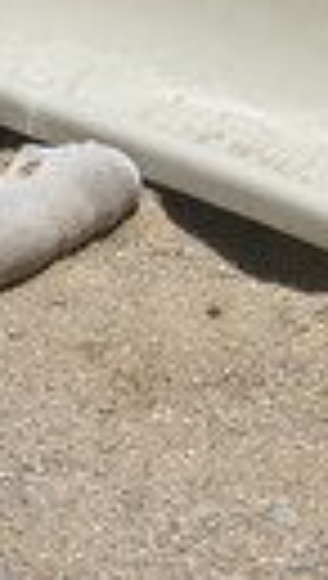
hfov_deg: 3.0
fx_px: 6095
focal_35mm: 396
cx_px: 881
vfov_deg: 5.4
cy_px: 312
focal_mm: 122
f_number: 6.3
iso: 140
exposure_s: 1/800
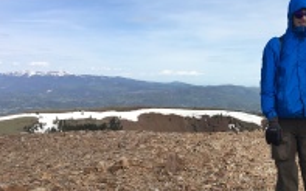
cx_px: 269
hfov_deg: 34.0
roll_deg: -2.2
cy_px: 106
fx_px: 475
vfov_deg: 22.7
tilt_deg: -3.4
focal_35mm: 57
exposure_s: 1/1603
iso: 25
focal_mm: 4.15
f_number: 2.2
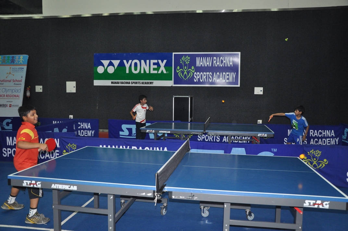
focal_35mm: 32
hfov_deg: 59.6
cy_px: 116
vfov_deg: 41.6
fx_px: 304
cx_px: 174
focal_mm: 21
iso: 1000
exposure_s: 1/160
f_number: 5
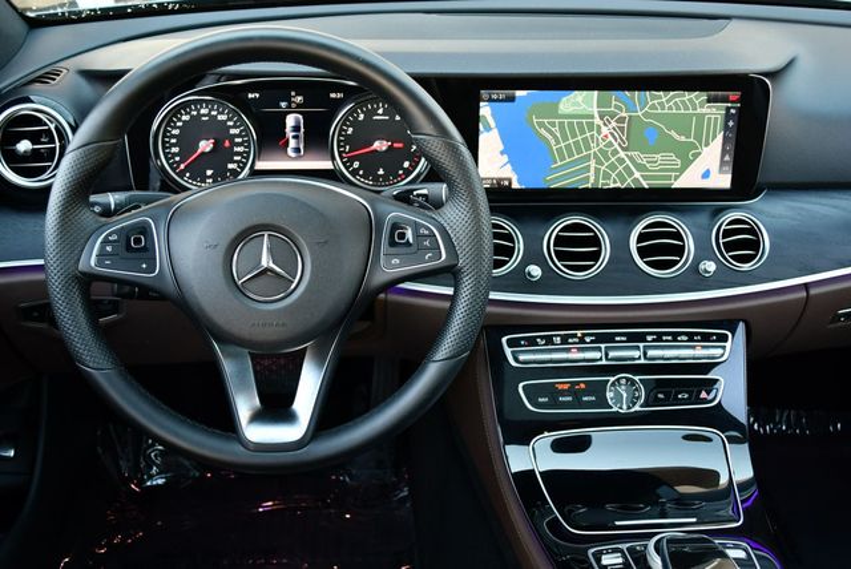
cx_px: 426
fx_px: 946
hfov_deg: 48.4
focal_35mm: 40
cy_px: 284
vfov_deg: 33.5
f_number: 3.8
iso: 800
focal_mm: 20
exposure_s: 1/160
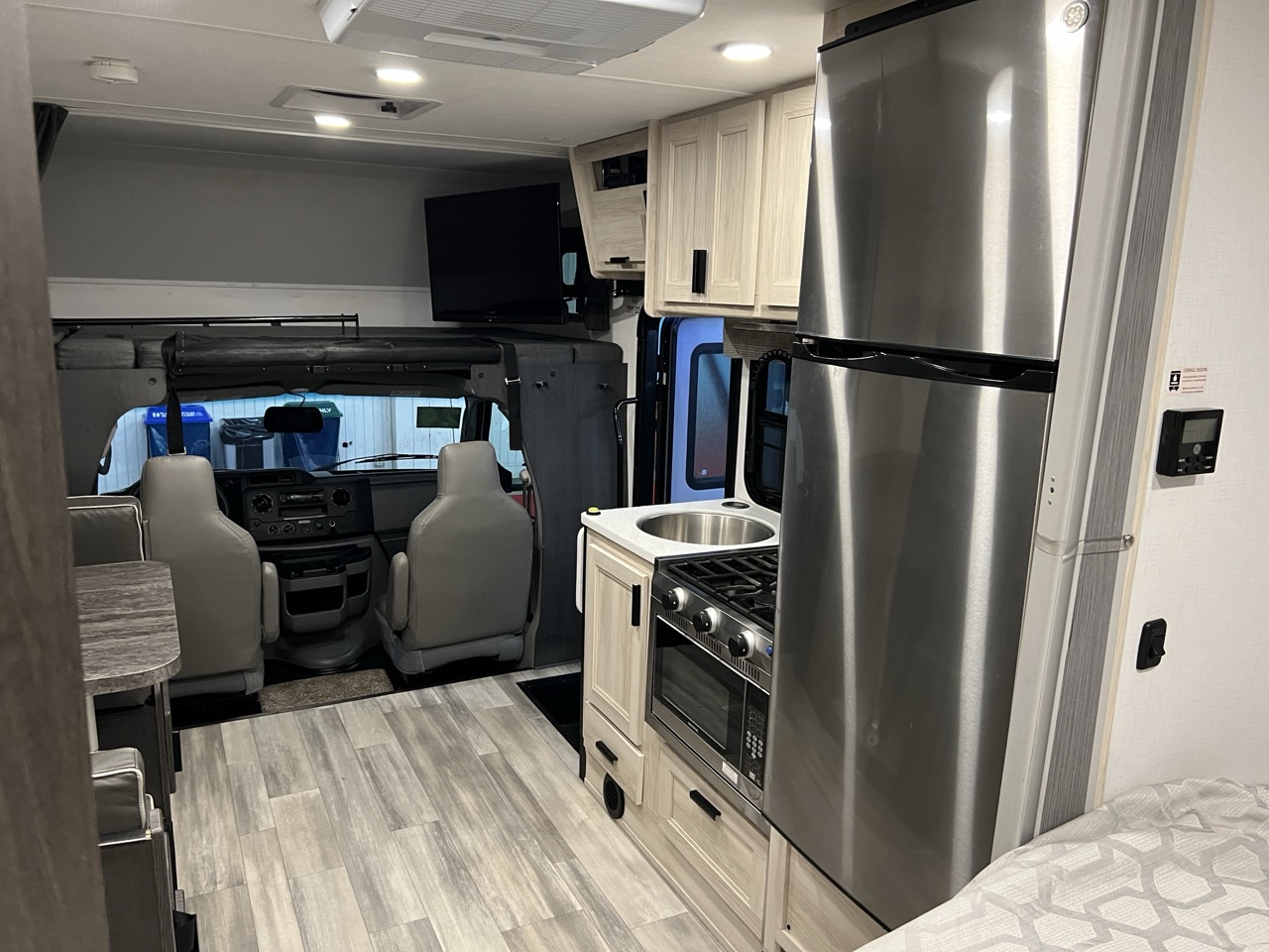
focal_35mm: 26
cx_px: 634
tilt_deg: -11.9
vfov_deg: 53.1
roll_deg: -1.4
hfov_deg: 67.3
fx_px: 953
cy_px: 476
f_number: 1.5
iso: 400
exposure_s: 1/60
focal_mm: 5.7
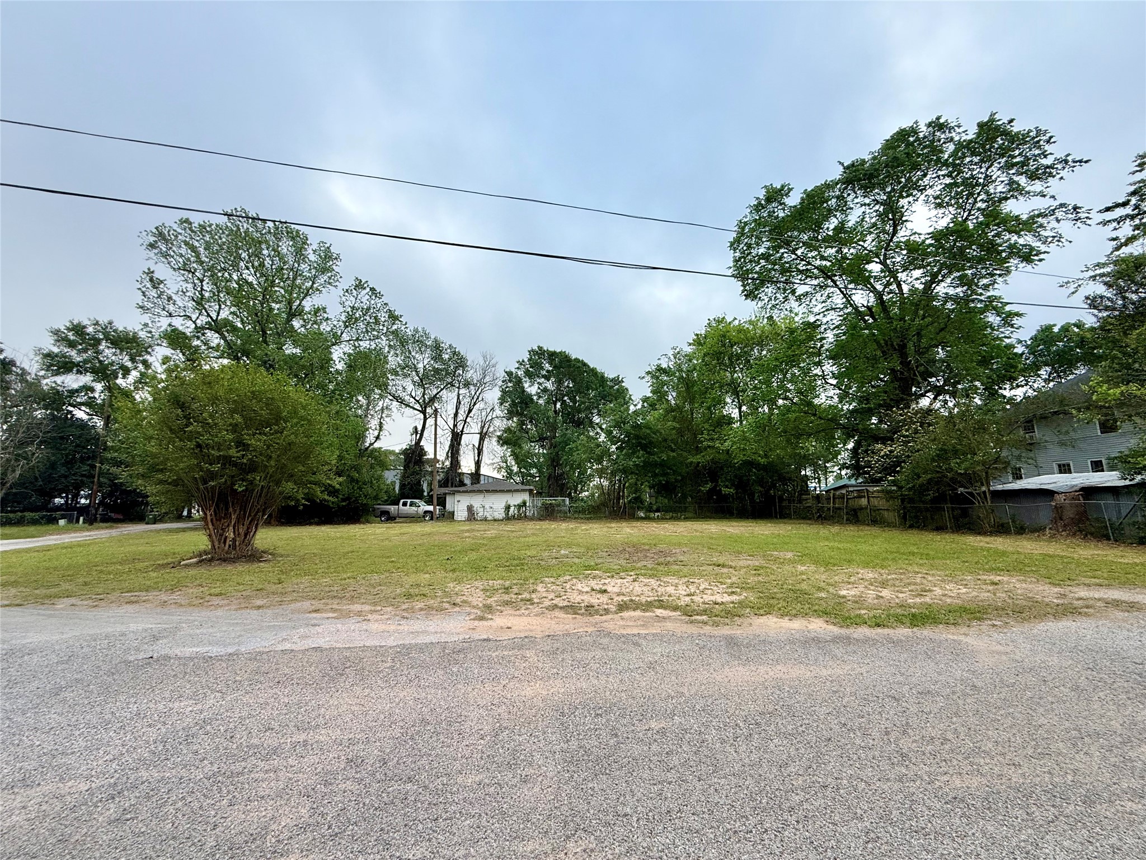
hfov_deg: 102.1
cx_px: 573
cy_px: 430
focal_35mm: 14
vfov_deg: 85.7
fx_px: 463
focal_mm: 2.22
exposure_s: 1/585
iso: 50
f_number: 2.2
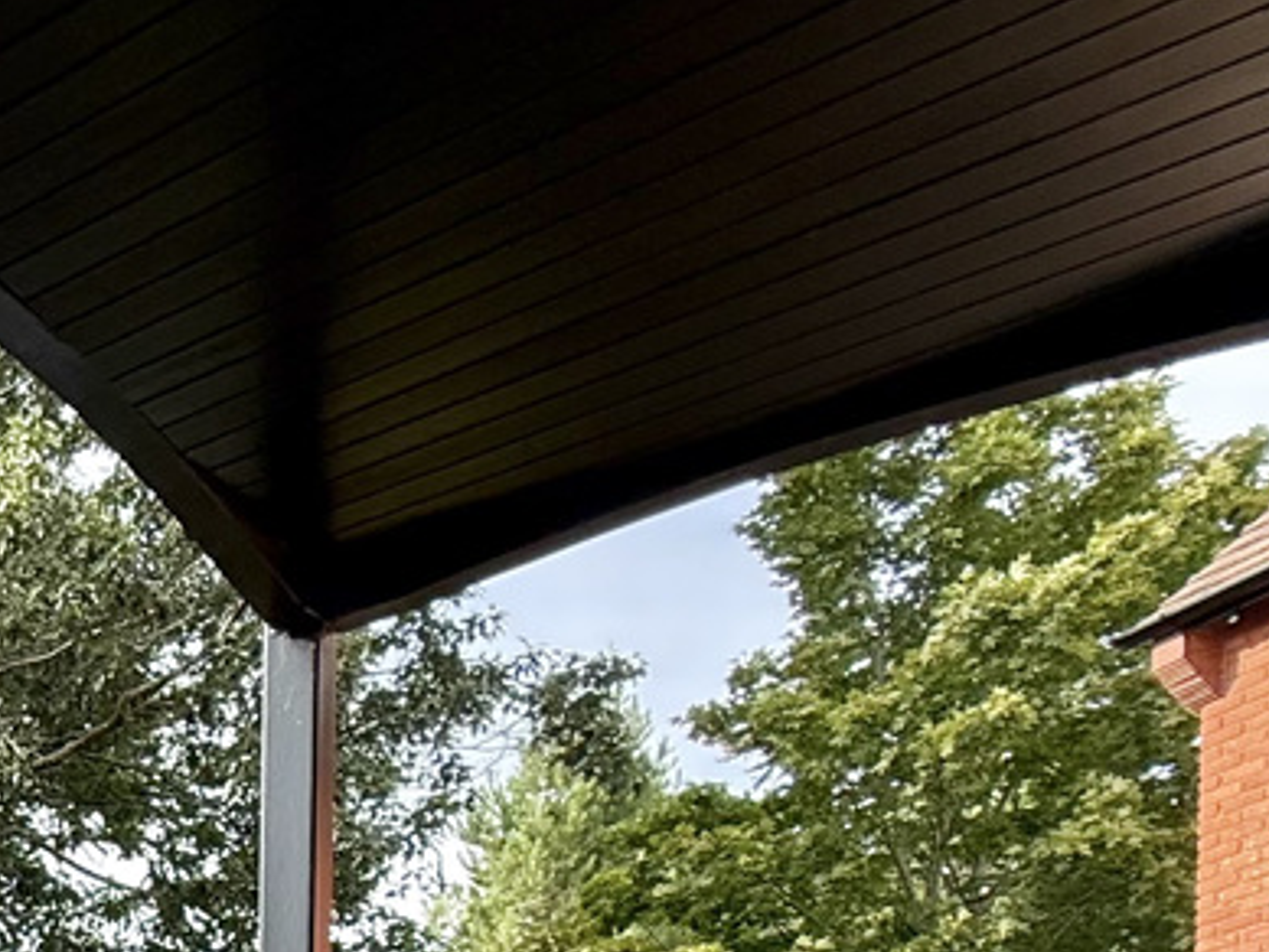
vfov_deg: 23.8
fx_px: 1760
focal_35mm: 48
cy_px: 1441
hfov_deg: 27.4
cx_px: -634
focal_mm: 2.22
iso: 64
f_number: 2.2
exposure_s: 1/549
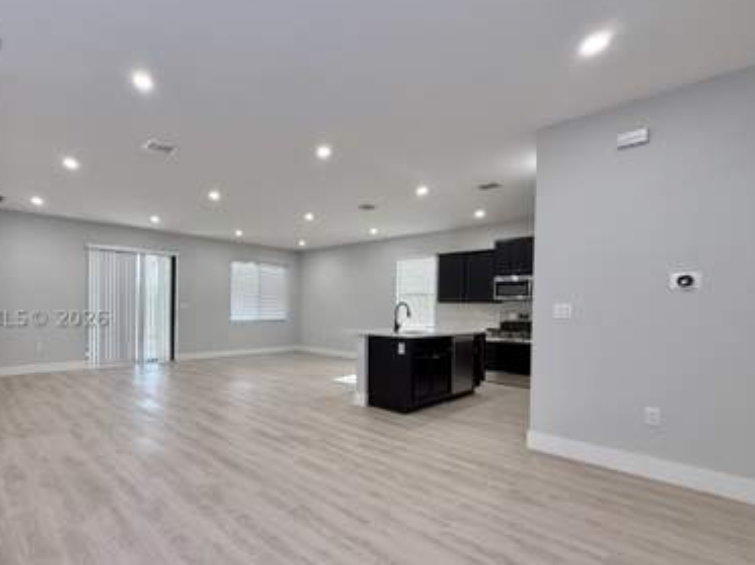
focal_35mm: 18
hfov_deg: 86.4
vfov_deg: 71.2
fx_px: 392
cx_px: 293
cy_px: 317
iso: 200
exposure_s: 1/120
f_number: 2.2
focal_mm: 2.22
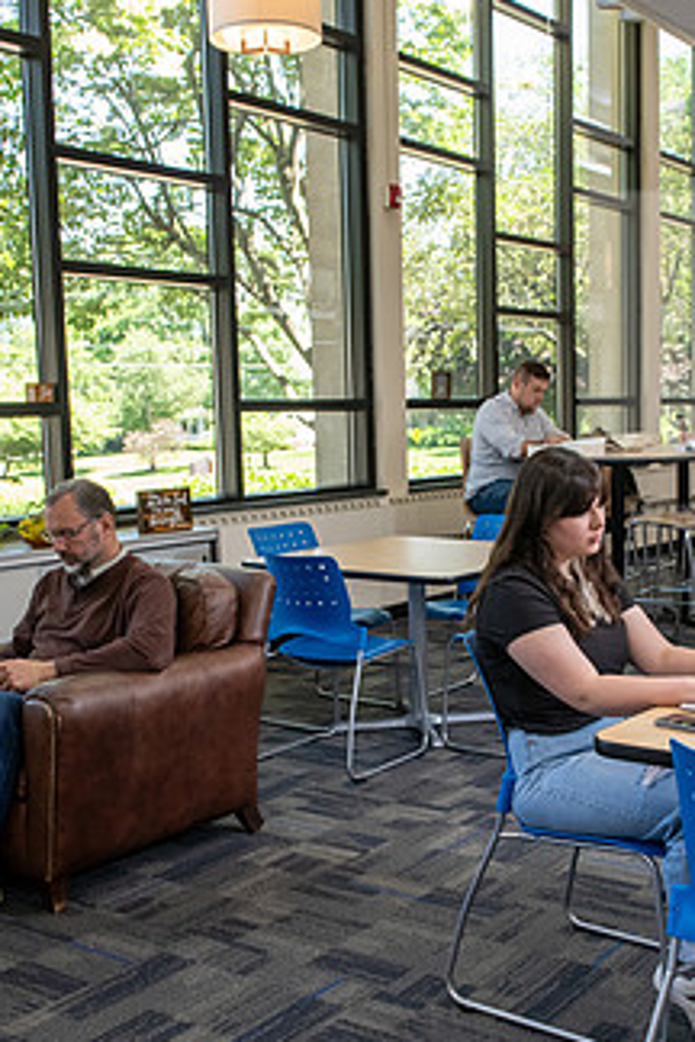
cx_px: 483
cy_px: 580
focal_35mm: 43
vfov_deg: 45.4
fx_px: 1245
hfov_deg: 30.9
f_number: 5
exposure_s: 1/160
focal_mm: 24
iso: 1250
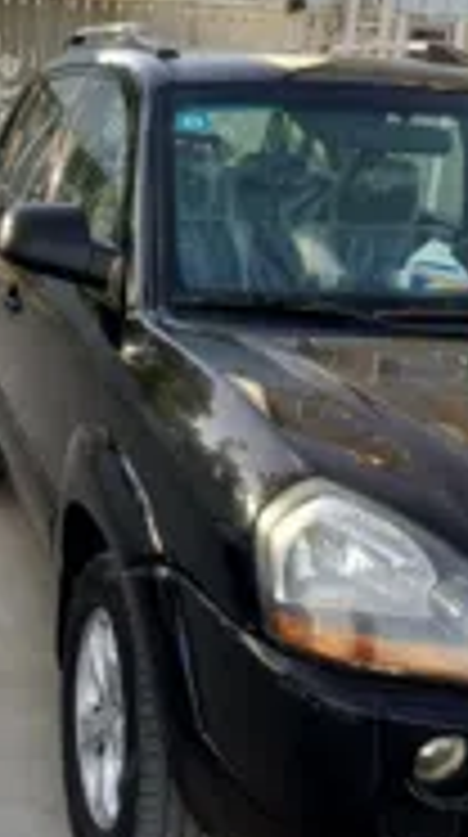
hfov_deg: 21.5
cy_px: 490
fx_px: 1197
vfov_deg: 38.4
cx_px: 22
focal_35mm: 54
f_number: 1.75
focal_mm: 5.25
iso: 100
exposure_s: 1/129
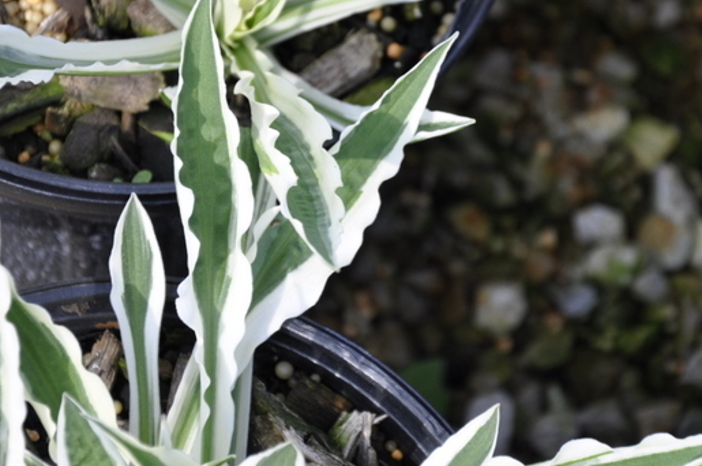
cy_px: 131
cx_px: 432
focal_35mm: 245
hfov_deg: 8.4
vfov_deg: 5.6
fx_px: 4767
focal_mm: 105
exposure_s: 1/250
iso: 450
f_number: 5.6
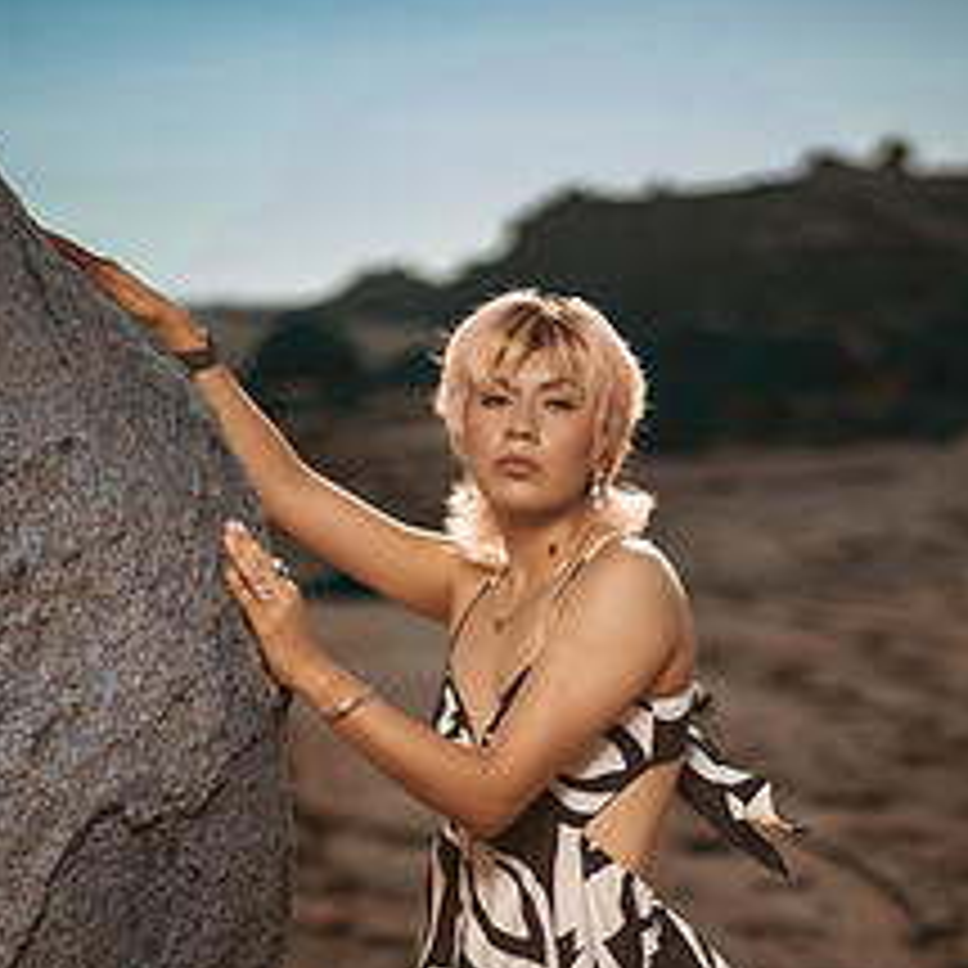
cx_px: 648
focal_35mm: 103
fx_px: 3259
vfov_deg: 16.5
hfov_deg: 16.9
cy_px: 1000
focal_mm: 58
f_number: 1.4
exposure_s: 1/8000
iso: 50
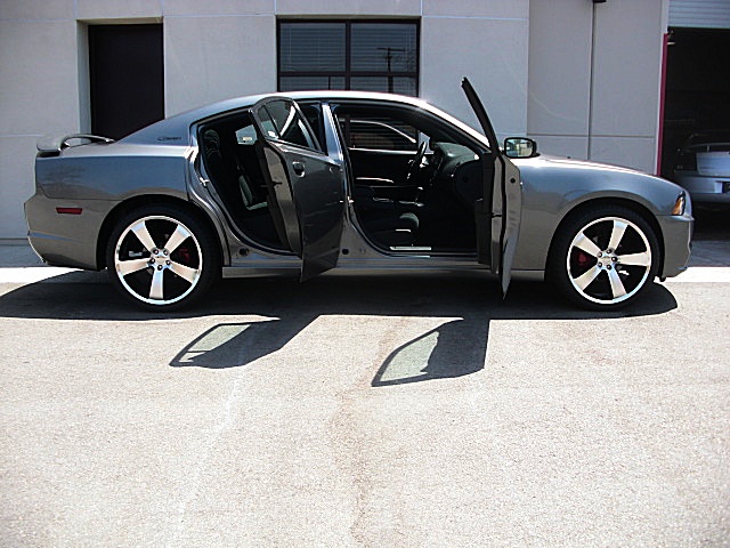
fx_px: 759
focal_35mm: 36
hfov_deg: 51.4
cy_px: 274
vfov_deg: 39.7
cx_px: 365
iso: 50
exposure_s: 1/400
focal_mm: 6.3
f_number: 2.8
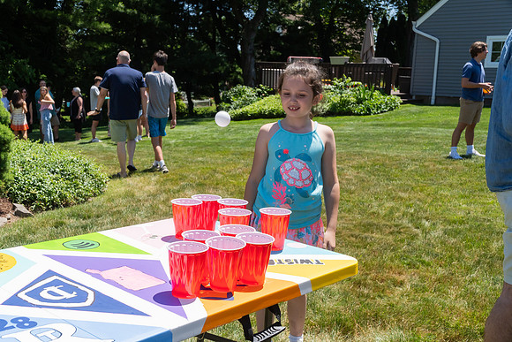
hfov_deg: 47.9
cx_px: 256
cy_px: 171
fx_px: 576
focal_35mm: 40
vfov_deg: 33.0
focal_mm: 27
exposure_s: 1/1600
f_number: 8
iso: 640
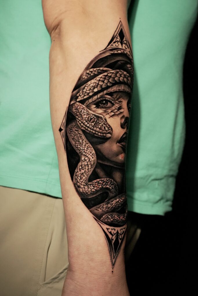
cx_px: 99
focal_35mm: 41
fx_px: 338
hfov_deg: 32.6
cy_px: 148
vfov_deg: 47.4
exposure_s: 1/640
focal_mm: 41
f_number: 8
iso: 12800
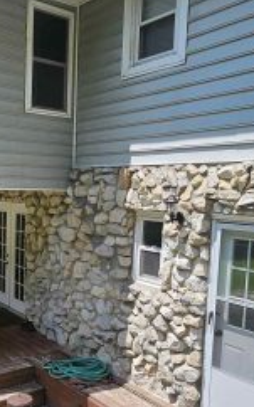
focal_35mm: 38
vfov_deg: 51.3
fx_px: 421
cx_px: 60
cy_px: 239
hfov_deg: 32.8
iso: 32
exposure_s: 1/1199
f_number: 2.2
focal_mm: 1.74
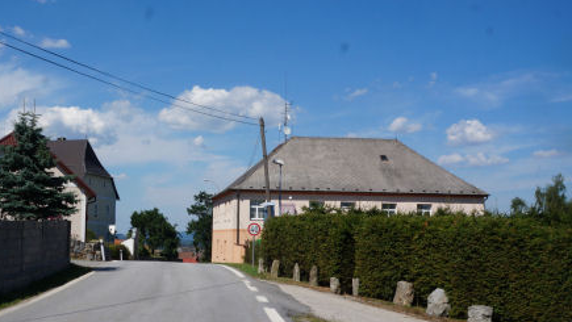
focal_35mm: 44
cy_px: 156
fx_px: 668
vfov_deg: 27.1
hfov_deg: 45.4
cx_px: 176
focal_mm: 18
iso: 200
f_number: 16
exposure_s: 1/200
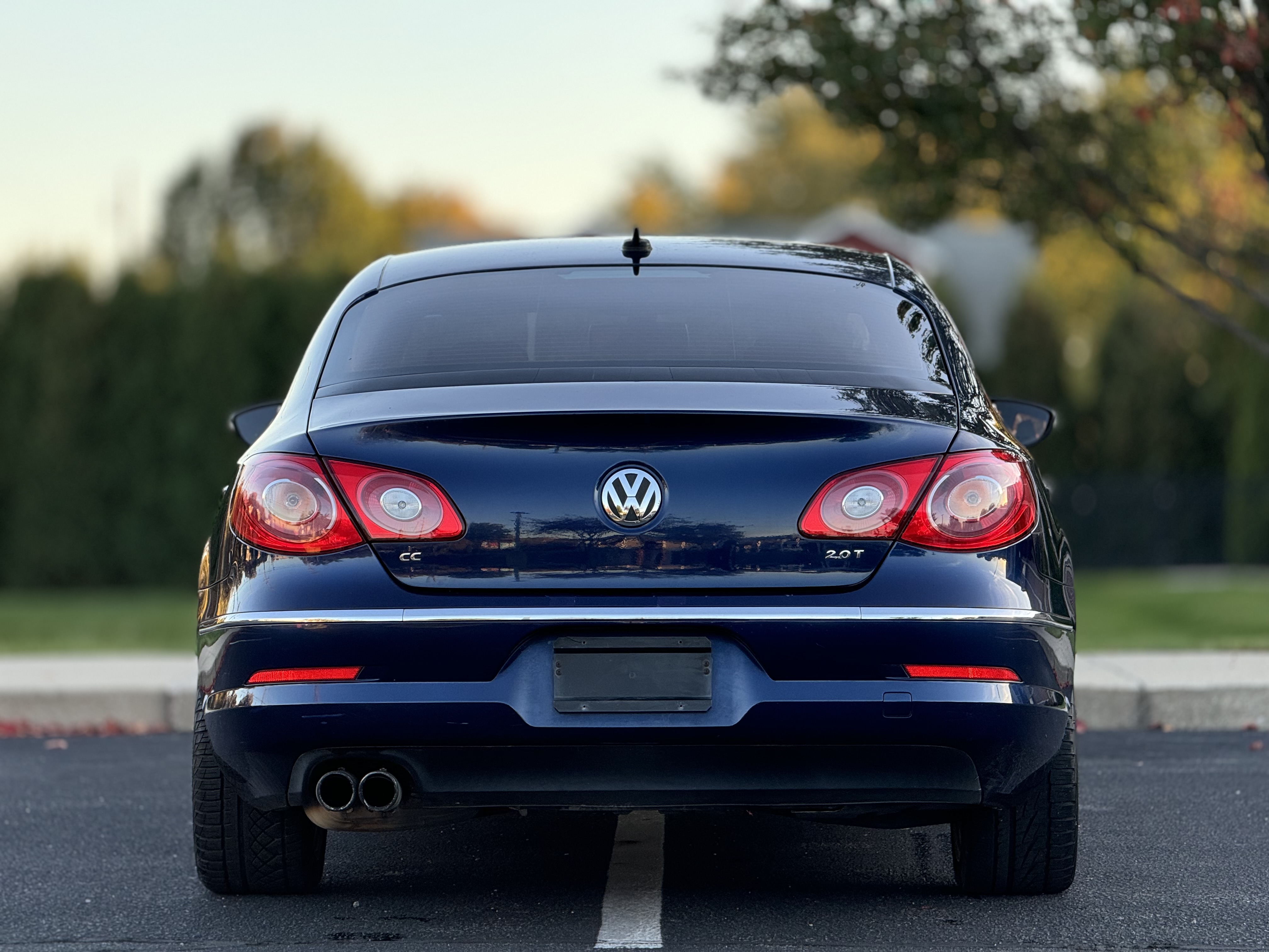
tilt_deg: +1.7
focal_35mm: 120
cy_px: 476
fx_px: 4399
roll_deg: +0.9
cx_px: 634
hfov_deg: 16.4
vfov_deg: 12.3
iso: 50
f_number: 2.8
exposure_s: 1/99
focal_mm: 15.66
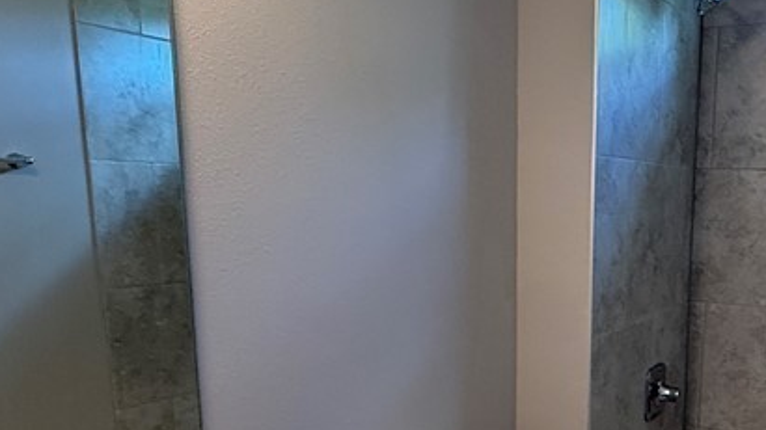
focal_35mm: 38
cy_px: 333
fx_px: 772
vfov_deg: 30.5
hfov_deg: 50.3
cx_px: 589
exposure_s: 1/120
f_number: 2.2
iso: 250
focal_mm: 2.22
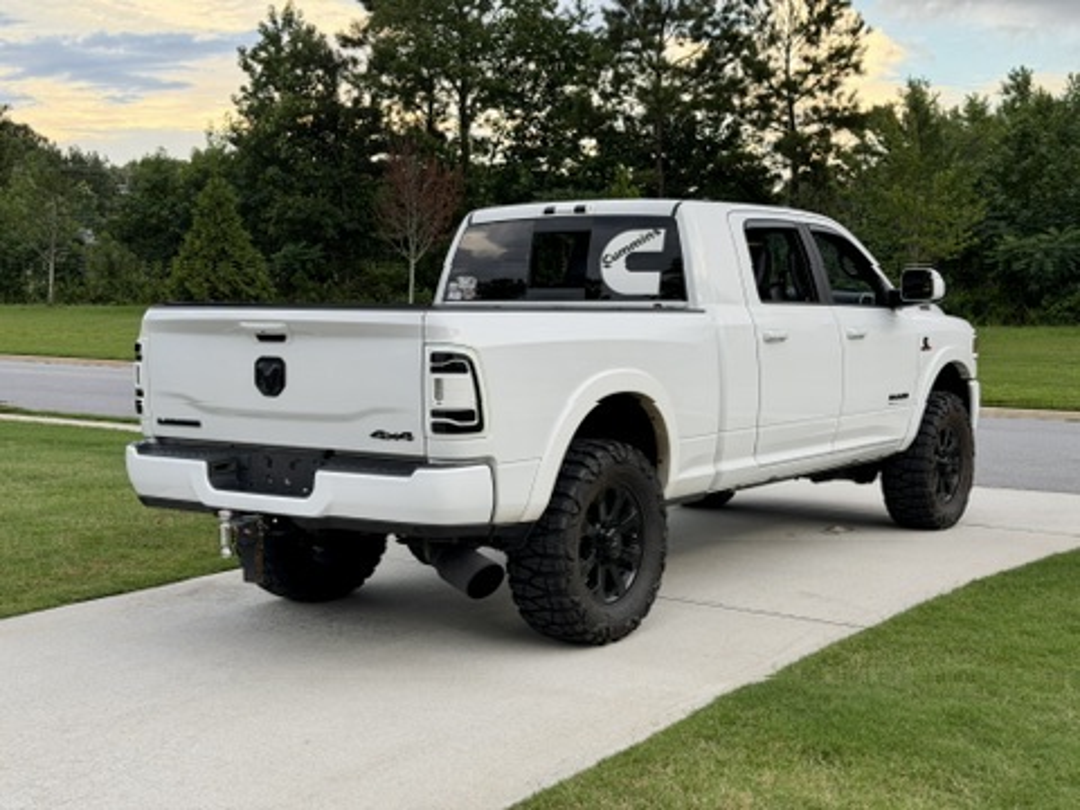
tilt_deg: -6.3
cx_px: 540
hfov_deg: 39.7
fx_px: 1498
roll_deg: +0.5
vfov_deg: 30.3
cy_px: 405
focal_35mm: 48
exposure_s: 1/481
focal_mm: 6.76
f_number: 1.78
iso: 80
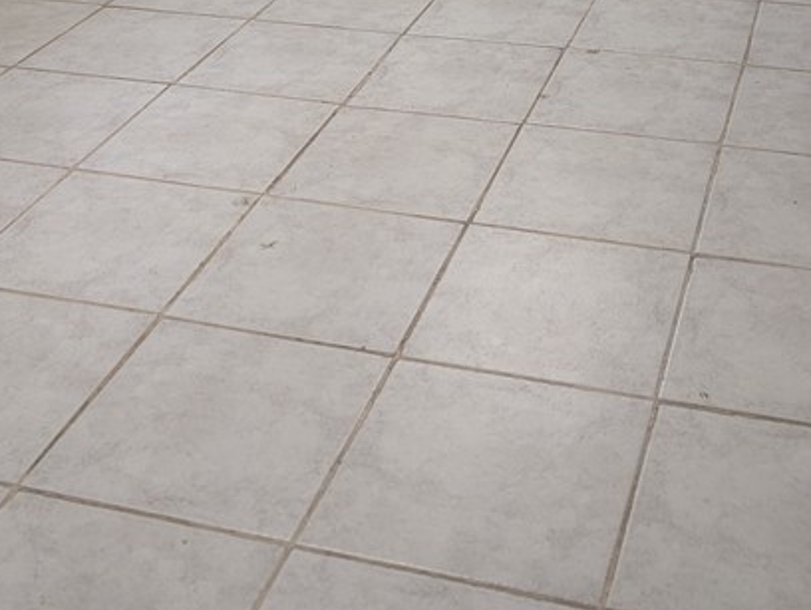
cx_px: 476
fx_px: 1407
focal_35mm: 60
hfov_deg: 32.1
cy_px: -123
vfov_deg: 22.5
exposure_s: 1/120
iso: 64
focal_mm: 6.81
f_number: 1.85
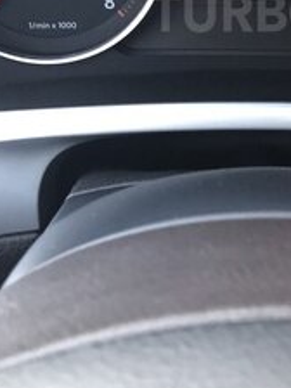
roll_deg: -2.1
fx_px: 695
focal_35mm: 62
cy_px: 12
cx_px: 284
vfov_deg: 29.4
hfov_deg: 22.8
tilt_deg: -31.5
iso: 100
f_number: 1.8
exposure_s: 1/5
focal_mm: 3.99
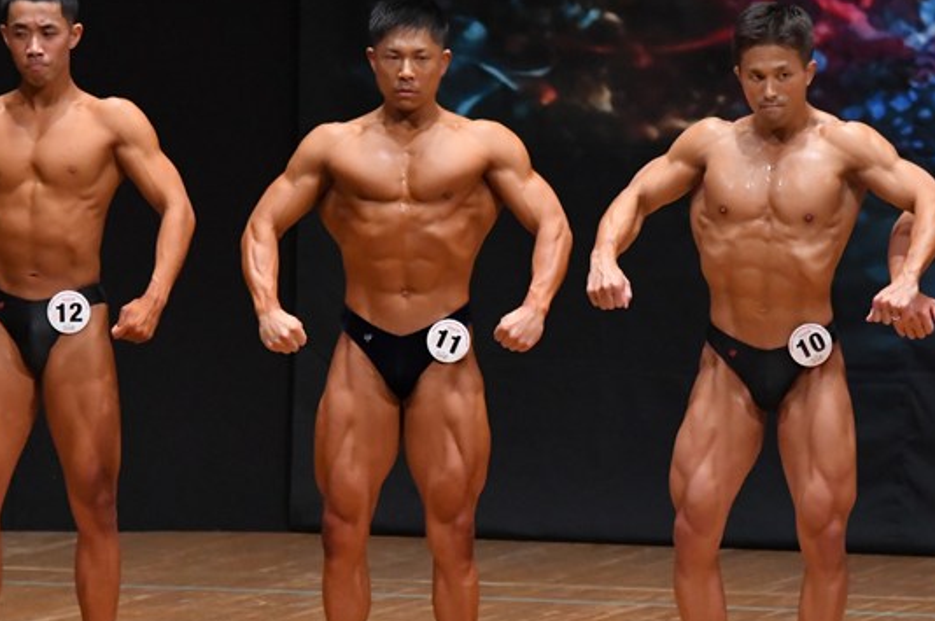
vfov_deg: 3.5
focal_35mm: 392
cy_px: 385
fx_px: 10172
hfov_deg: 5.3
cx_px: 517
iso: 6400
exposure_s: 1/400
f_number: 5.6
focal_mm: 180
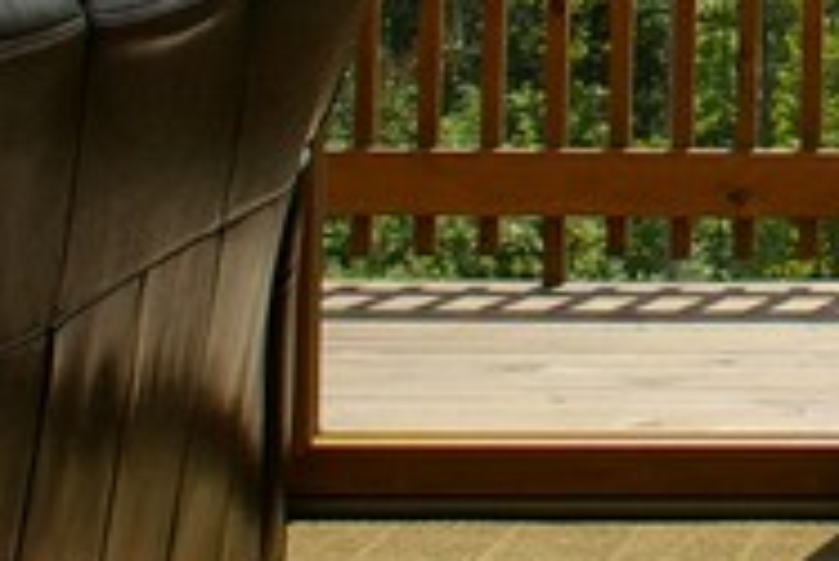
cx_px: 1427
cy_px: -550
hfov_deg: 12.4
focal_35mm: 154
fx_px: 3592
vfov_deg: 8.5
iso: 400
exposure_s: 1/250
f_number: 8
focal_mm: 24
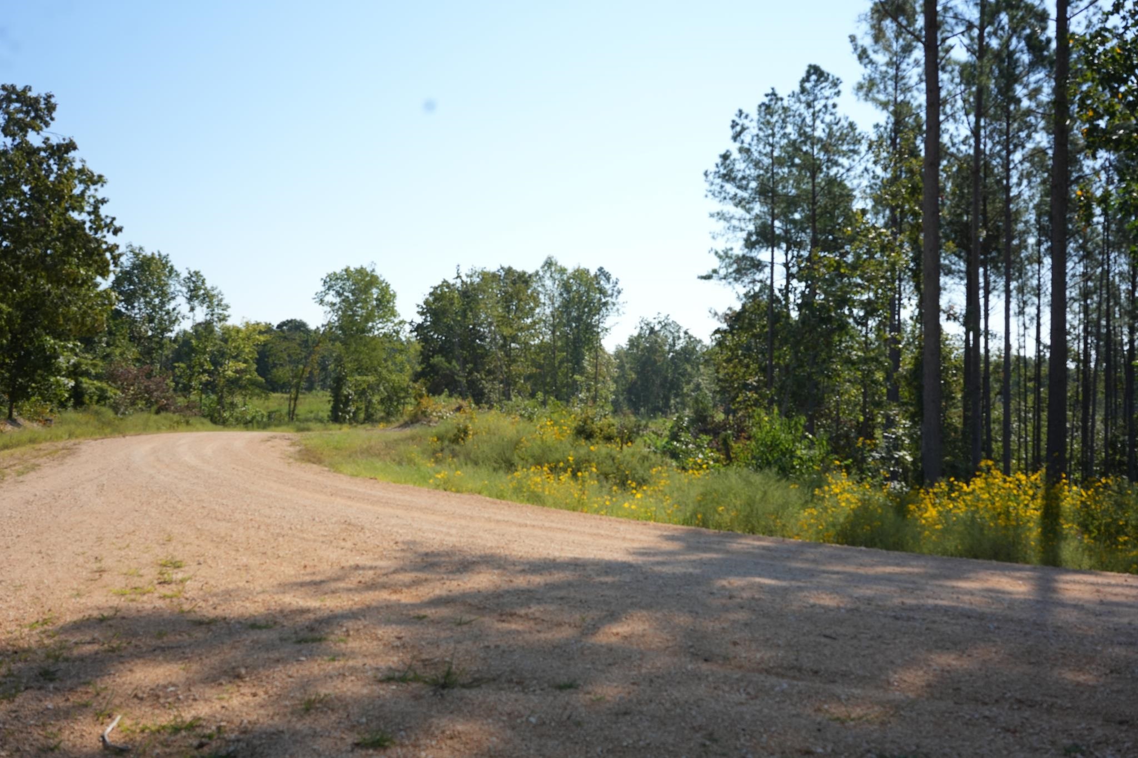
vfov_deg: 37.8
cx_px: 569
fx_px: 1106
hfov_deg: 54.4
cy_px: 379
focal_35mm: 35
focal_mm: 35
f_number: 7.1
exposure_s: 1/2000
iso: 640
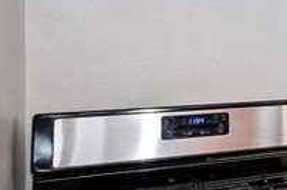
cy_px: 39
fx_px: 565
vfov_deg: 18.9
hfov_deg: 16.8
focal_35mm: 71
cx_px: 631
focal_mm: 14
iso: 400
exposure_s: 1/20
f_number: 8
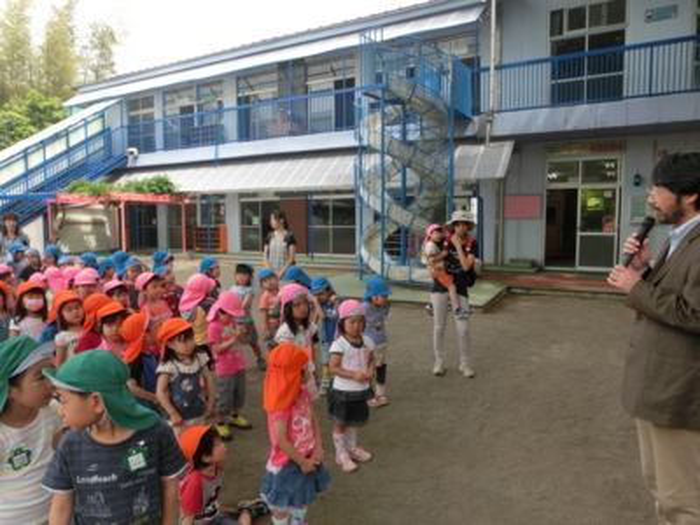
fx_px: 485
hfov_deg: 71.6
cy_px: 262
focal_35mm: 24
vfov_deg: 56.8
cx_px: 350
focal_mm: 4.24
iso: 80
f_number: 3
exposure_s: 1/400
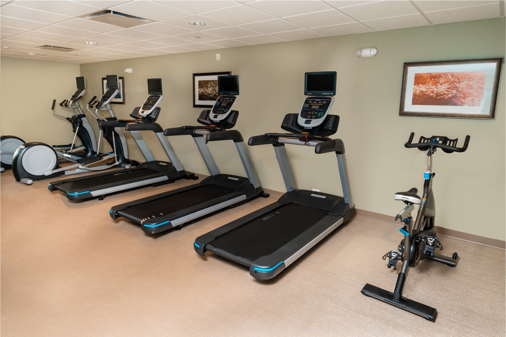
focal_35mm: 22
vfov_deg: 57.2
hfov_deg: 78.6
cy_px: 168
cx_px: 253
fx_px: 309
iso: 400
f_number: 8
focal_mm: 22
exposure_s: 1/100
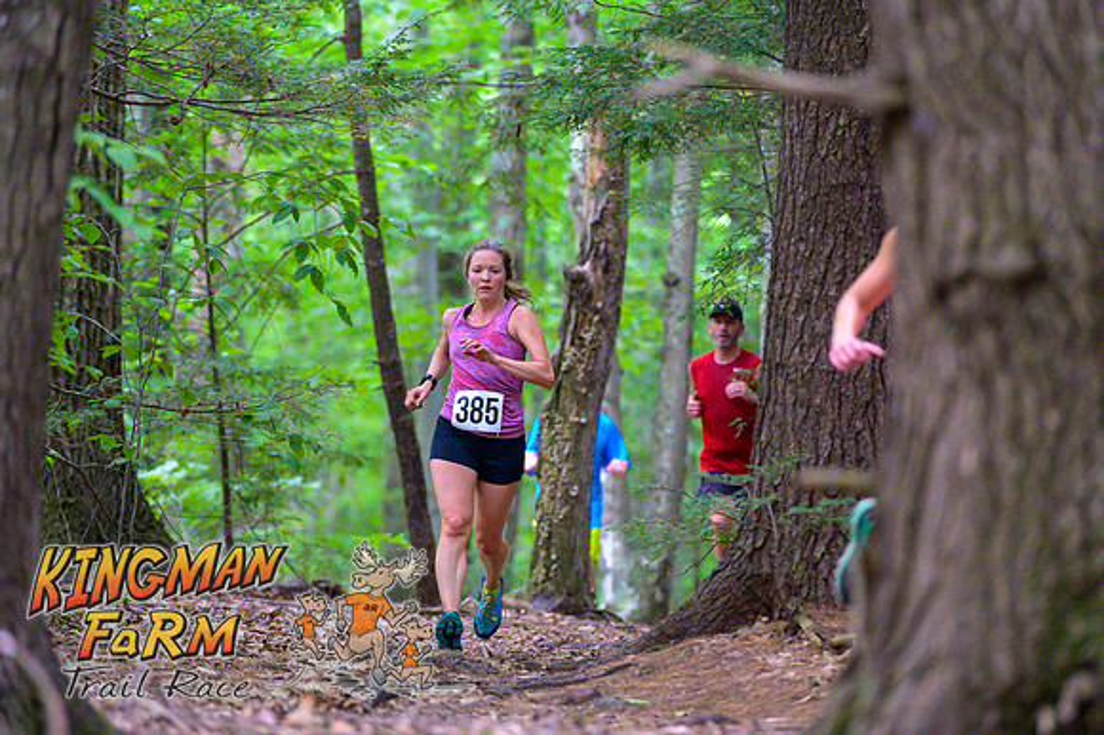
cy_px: 368
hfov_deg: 10.3
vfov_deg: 6.9
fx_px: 6130
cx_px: 552
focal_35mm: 200
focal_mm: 200
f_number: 4
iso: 8000
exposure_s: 1/200
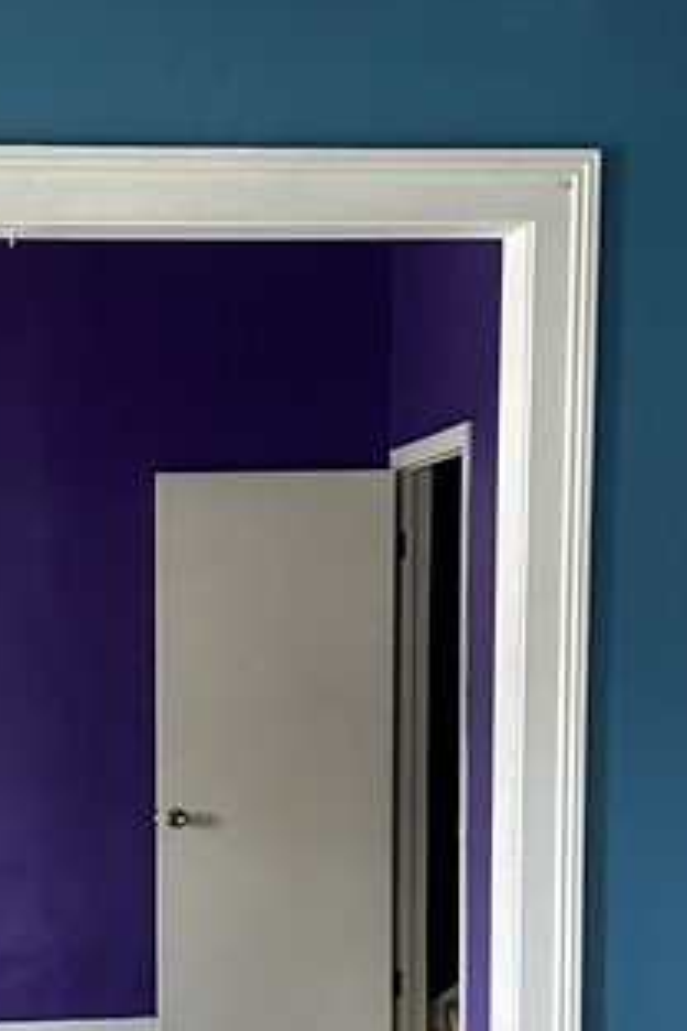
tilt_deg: -4.5
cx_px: 0
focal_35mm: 82
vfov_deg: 24.2
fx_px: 2347
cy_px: 882
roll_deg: +0.3
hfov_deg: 16.3
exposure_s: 1/60
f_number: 1.78
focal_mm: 6.86
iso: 500
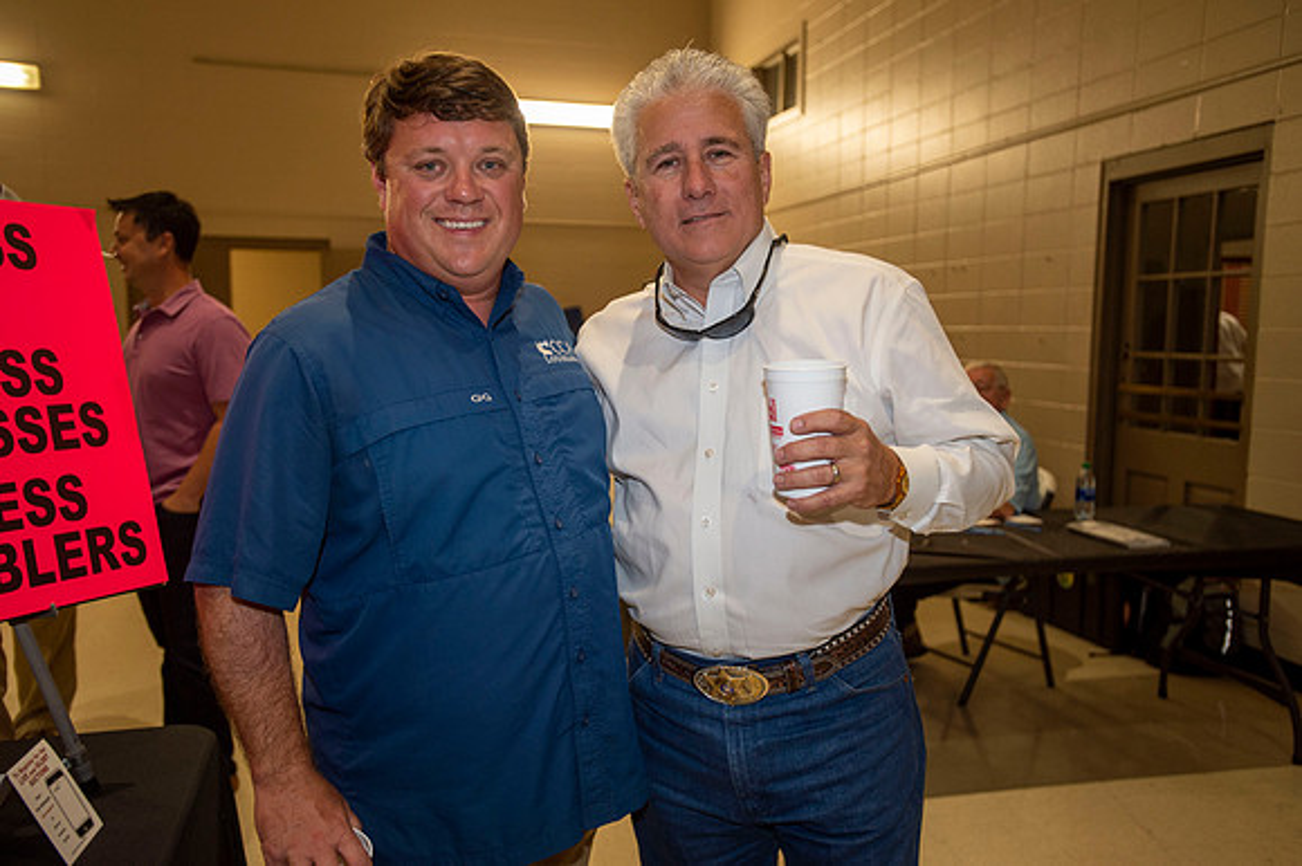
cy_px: 433
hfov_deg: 62.0
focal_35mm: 30
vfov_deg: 43.6
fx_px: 1084
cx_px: 651
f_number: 3.2
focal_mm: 30
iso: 1250
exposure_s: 1/125
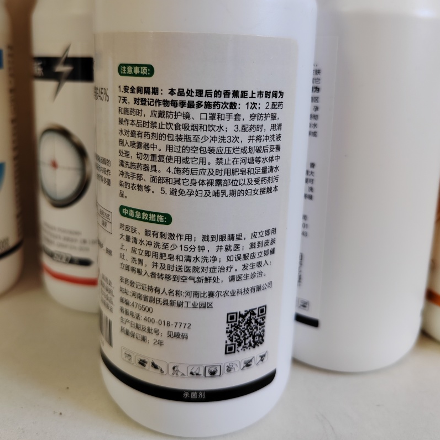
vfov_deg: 50.7
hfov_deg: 51.1
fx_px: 460
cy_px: 170
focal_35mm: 32
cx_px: 221
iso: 1250
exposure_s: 1/100
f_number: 1.8
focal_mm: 6.14
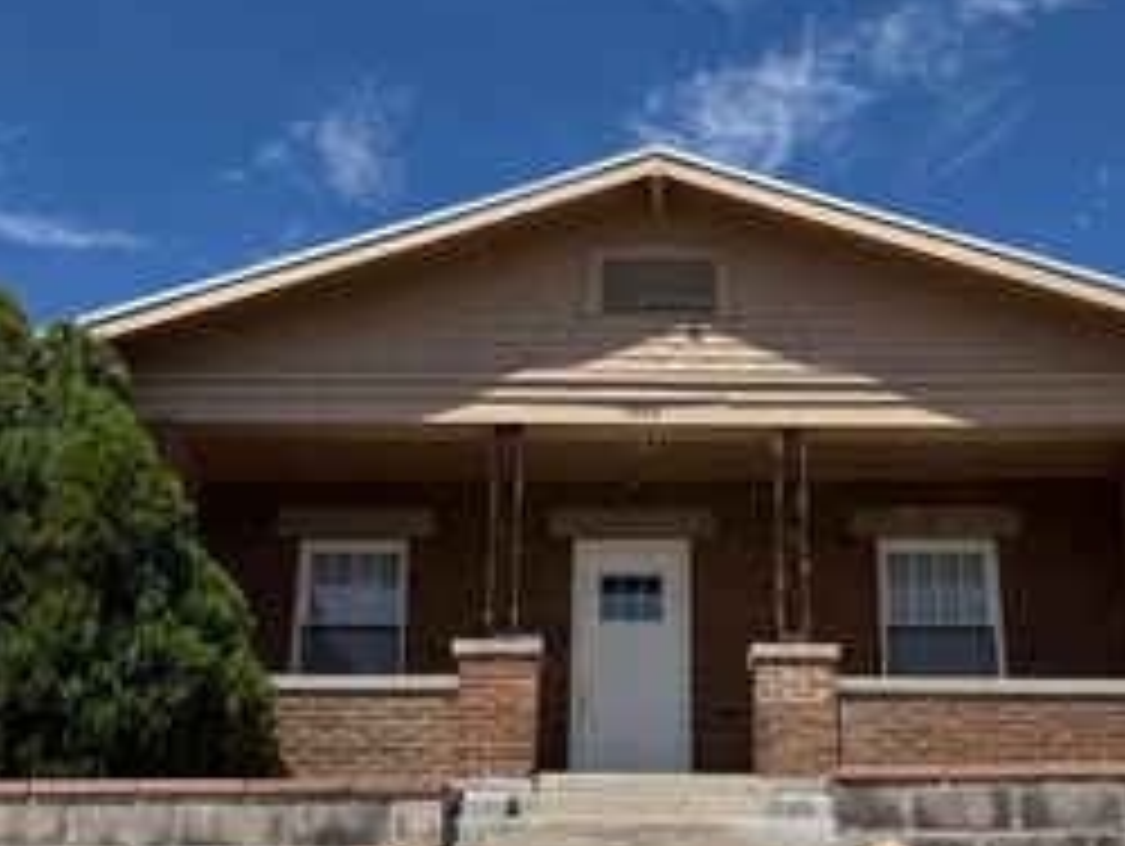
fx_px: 1561
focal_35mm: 48
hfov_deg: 39.6
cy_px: 533
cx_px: 612
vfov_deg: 30.2
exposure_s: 1/7092
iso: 80
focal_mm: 6.76
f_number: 1.78
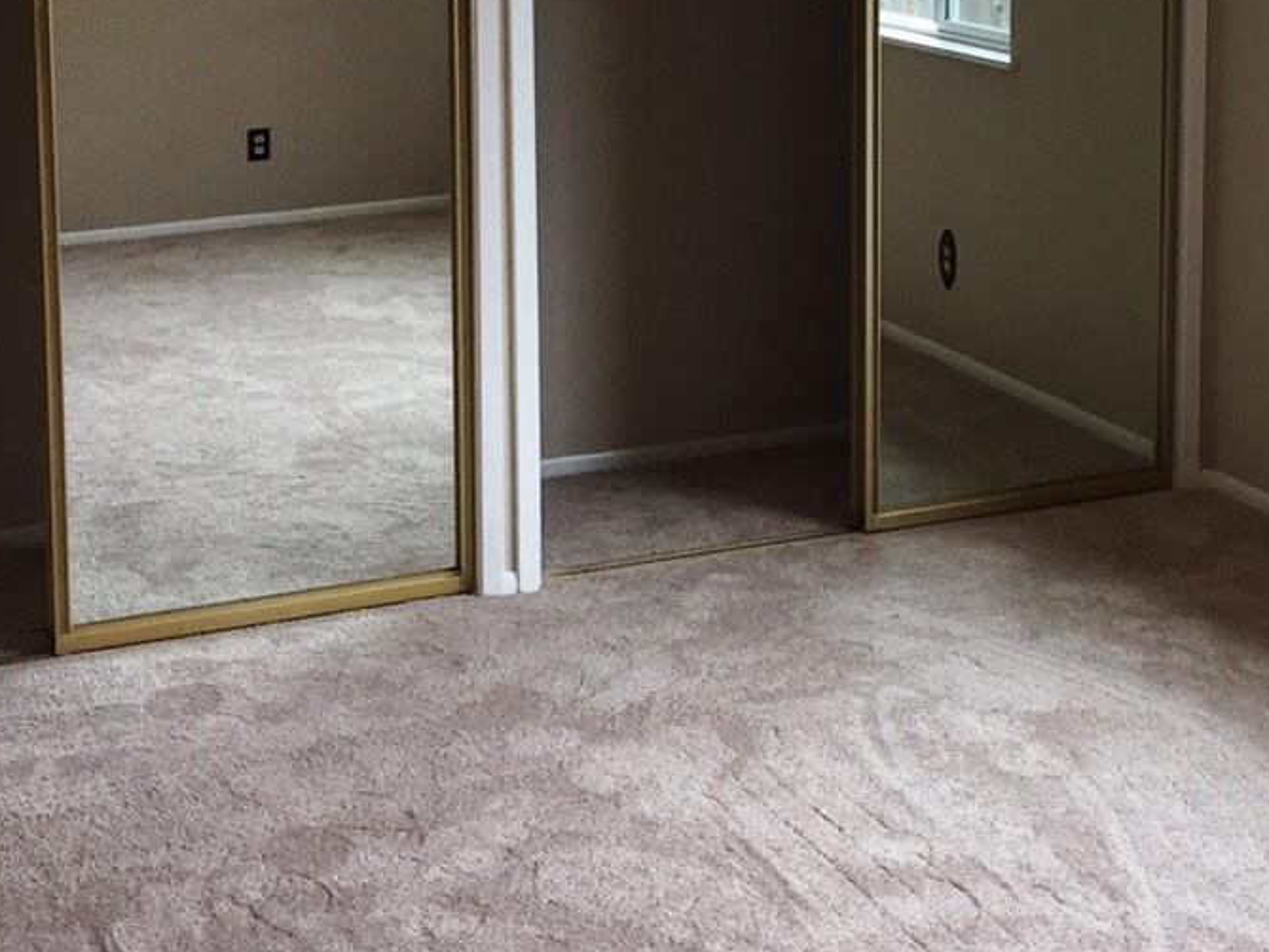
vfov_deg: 22.0
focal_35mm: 65
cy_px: 82
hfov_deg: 29.4
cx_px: 941
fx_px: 2383
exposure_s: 1/120
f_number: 2.2
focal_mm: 4.15
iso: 50
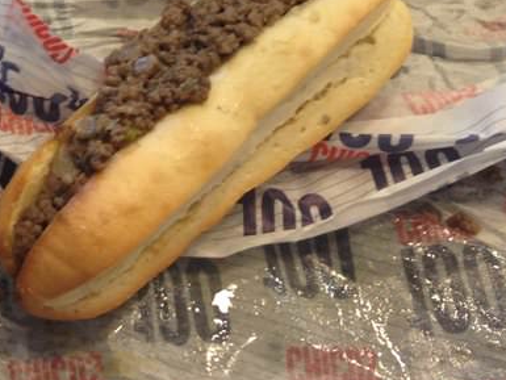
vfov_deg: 15.2
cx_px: -51
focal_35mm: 93
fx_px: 1360
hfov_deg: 20.1
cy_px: -112
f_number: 2.4
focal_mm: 4.28
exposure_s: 1/30
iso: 50
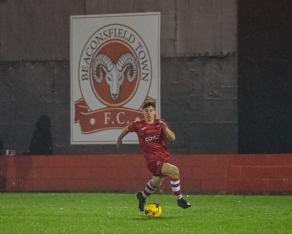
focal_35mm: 462
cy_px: 131
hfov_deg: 4.2
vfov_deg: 3.4
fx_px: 3987
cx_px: 136
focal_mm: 181
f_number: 2.8
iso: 6400
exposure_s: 1/1250
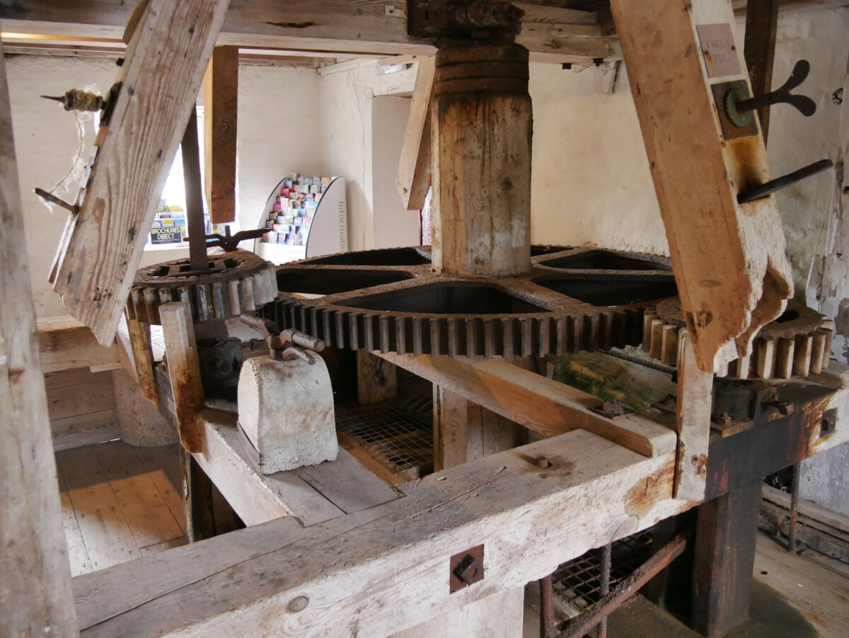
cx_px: 424
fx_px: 687
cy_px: 319
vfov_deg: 49.8
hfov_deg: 63.4
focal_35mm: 28
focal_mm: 14
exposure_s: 1/50
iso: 1000
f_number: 3.8
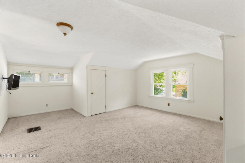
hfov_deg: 100.4
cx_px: 122
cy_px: 82
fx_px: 102
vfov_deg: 77.3
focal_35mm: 15
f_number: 8
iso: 400
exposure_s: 1/15
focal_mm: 10
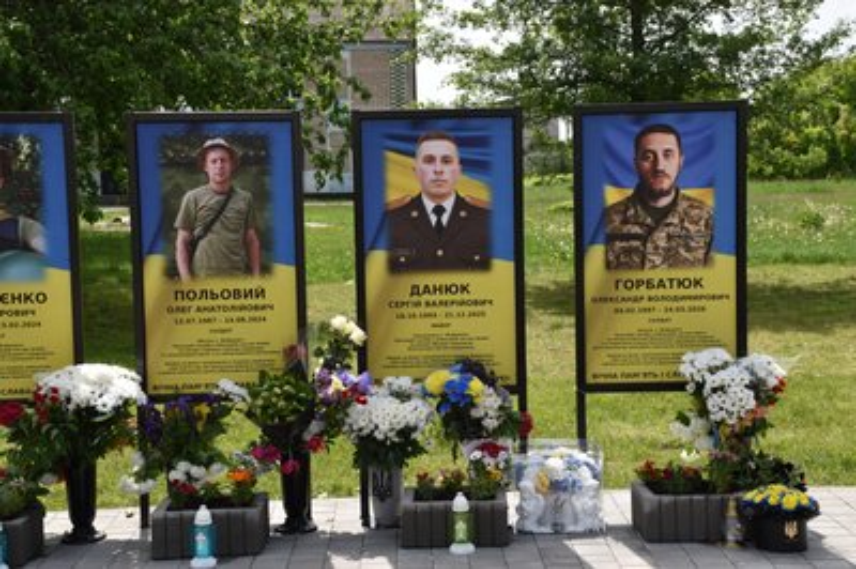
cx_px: 428
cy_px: 284
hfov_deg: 31.9
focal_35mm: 63
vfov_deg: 21.5
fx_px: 1497
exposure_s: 1/320
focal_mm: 42
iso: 200
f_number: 9
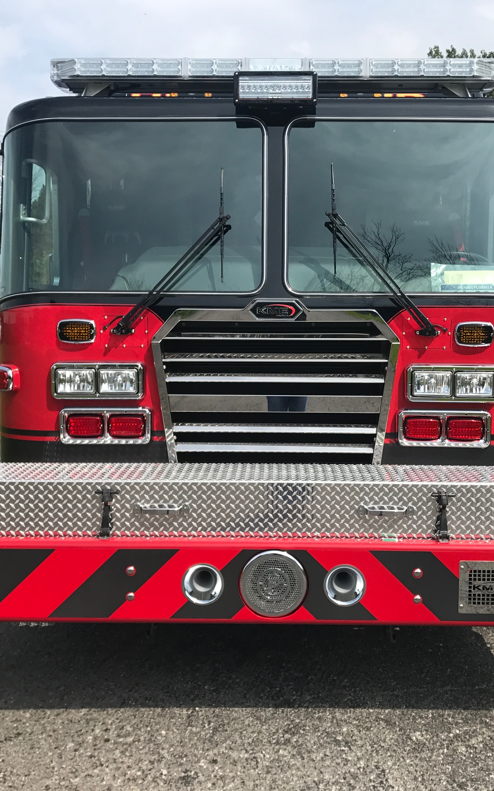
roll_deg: +2.2
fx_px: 862
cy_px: 392
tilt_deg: -3.6
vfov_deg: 49.3
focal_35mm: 40
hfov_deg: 32.0
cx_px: 266
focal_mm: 3.99
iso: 20
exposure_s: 1/1709
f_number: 1.8
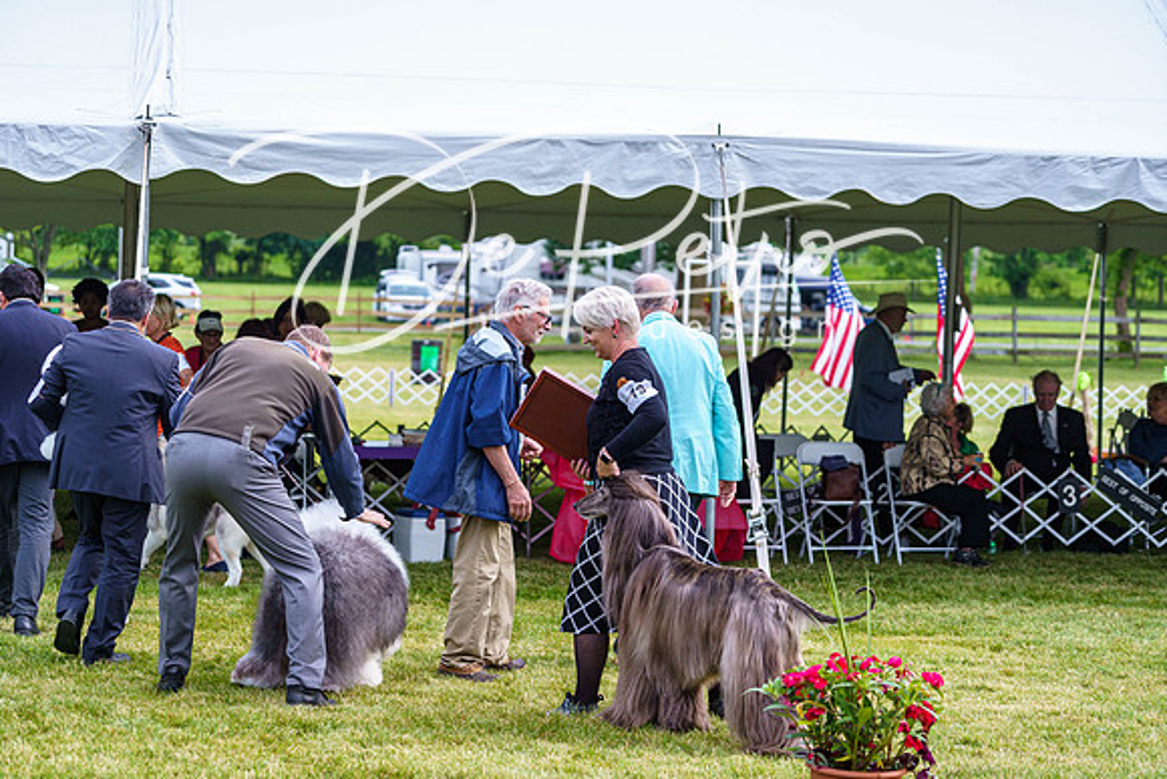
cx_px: 584
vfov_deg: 14.6
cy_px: 390
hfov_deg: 21.7
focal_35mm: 94
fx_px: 3048
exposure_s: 1/500
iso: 250
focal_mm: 94
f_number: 4
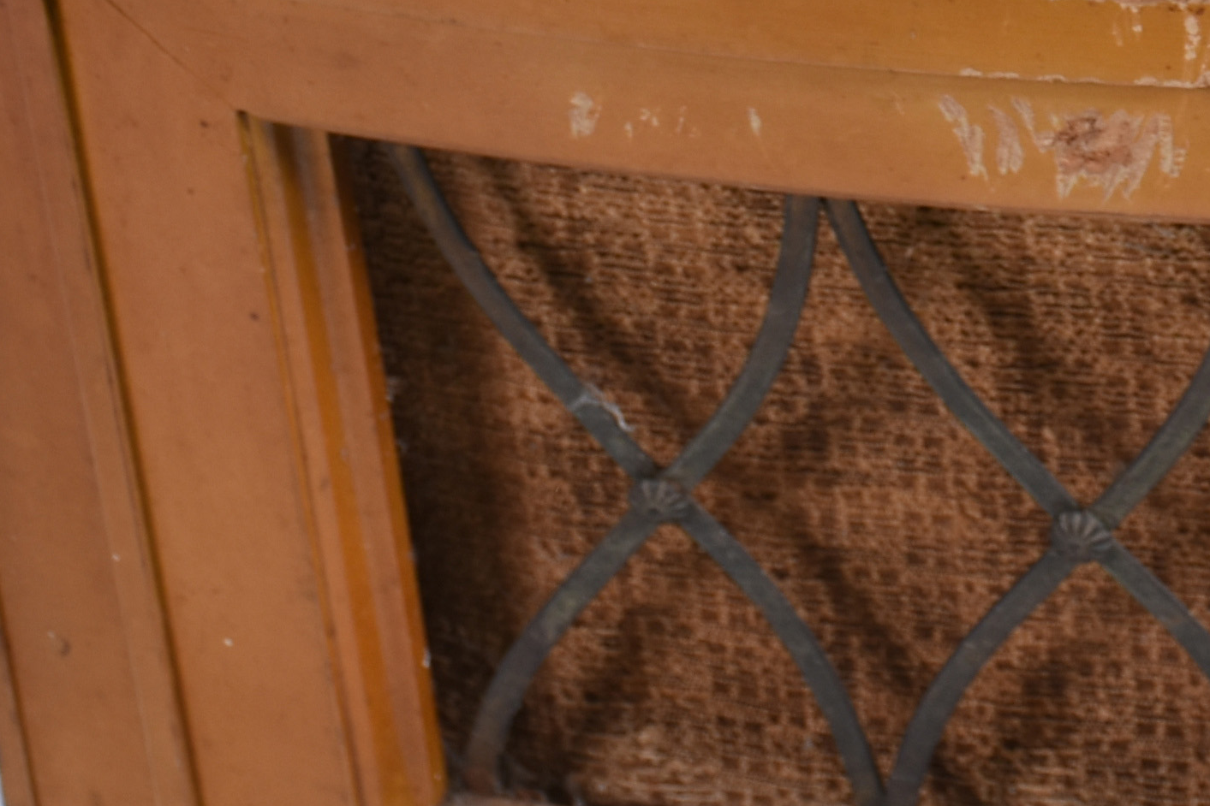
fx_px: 8133
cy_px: -459
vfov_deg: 5.6
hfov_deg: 8.4
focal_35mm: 242
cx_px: 1657
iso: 160
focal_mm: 38
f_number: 5
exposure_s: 1/50
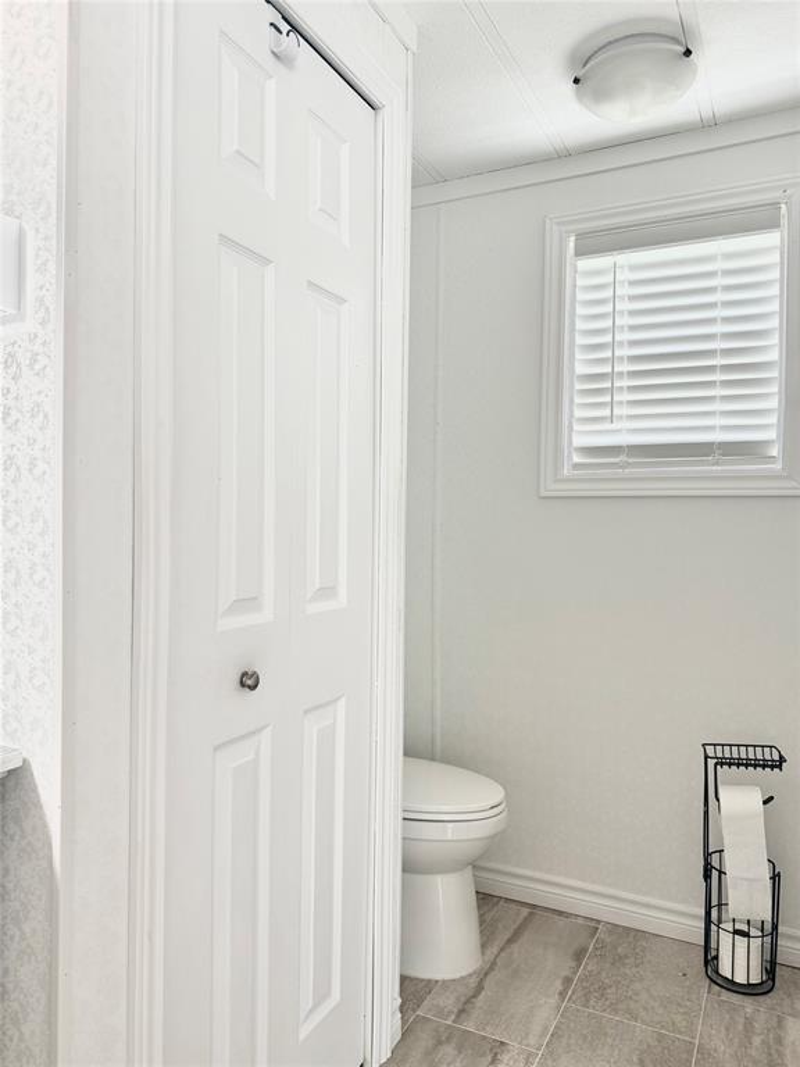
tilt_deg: +0.3
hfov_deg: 56.8
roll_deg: +0.3
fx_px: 740
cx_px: 400
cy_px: 534
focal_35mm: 24
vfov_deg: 71.6
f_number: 1.78
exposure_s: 1/120
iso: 125
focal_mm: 6.76
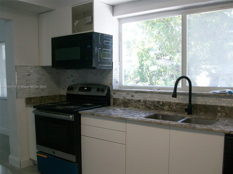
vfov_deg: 41.8
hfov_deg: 54.0
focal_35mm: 34
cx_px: 116
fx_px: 229
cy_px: 87
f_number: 2.8
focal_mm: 5.7
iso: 160
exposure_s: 1/60
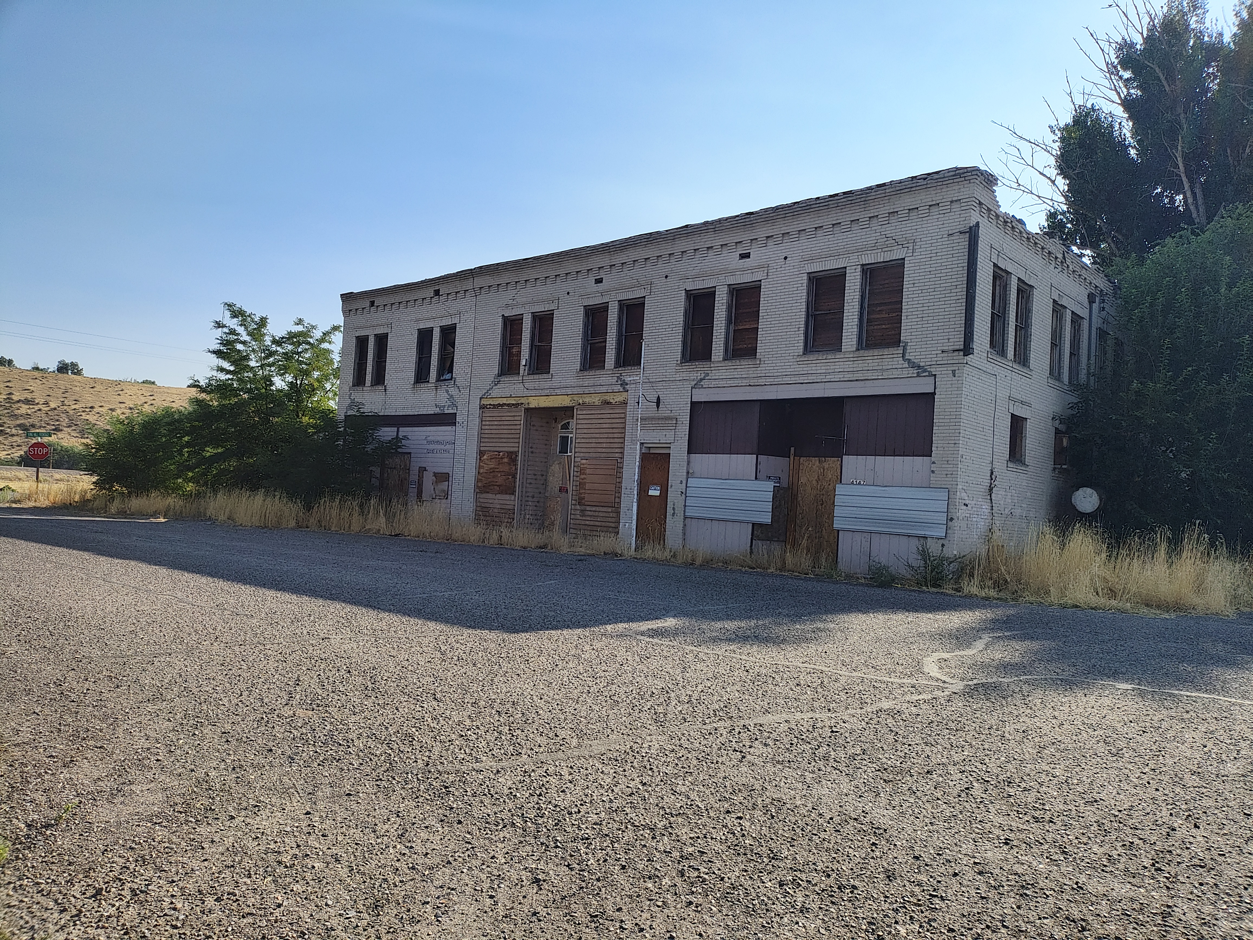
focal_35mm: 25
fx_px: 905
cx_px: 626
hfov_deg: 69.4
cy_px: 470
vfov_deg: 54.9
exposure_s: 1/2529
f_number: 1.7
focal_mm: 4.71
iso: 100
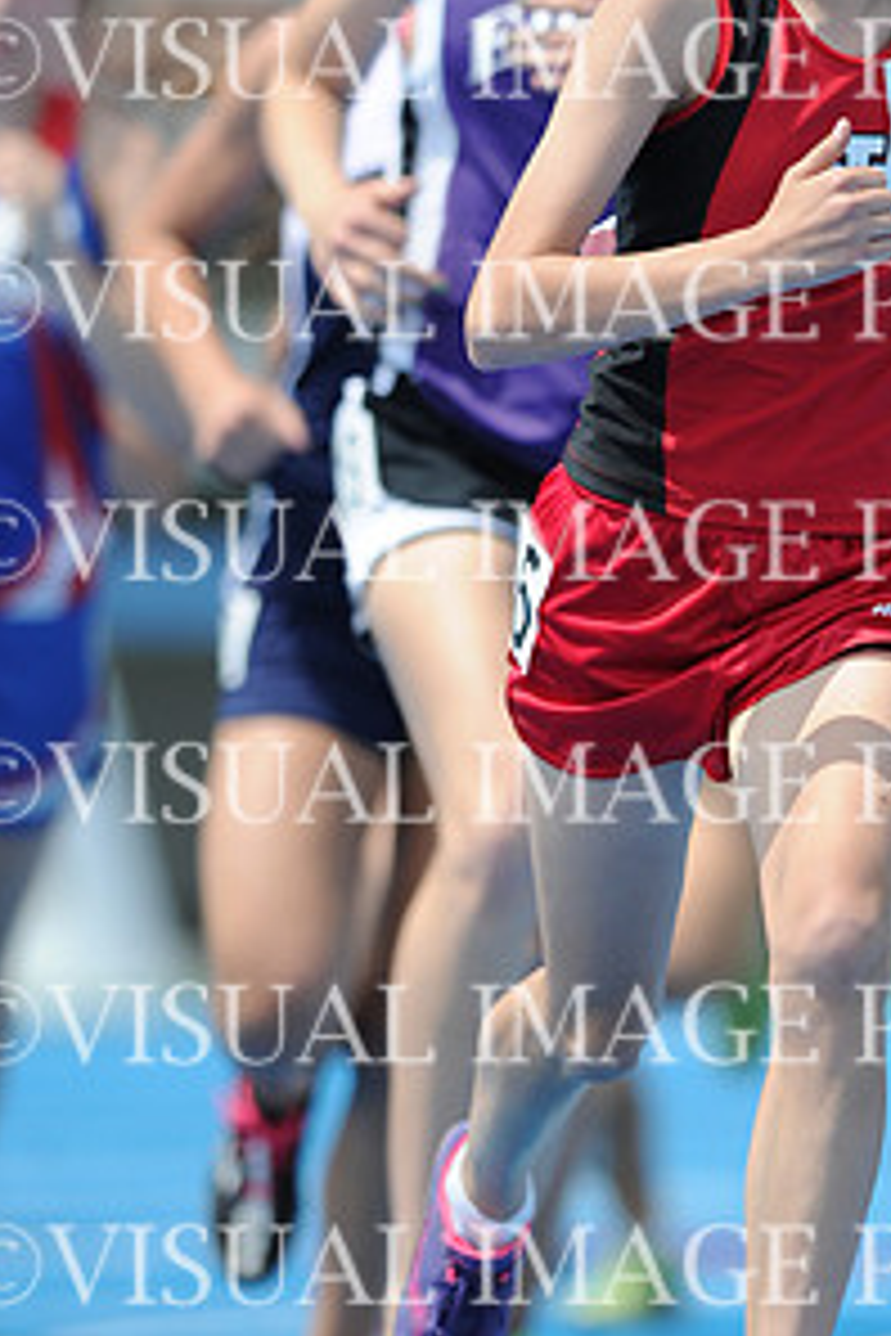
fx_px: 28955
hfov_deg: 1.8
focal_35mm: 780
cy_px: 418
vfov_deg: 2.6
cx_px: 824
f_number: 3.5
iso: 200
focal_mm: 400
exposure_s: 1/2500
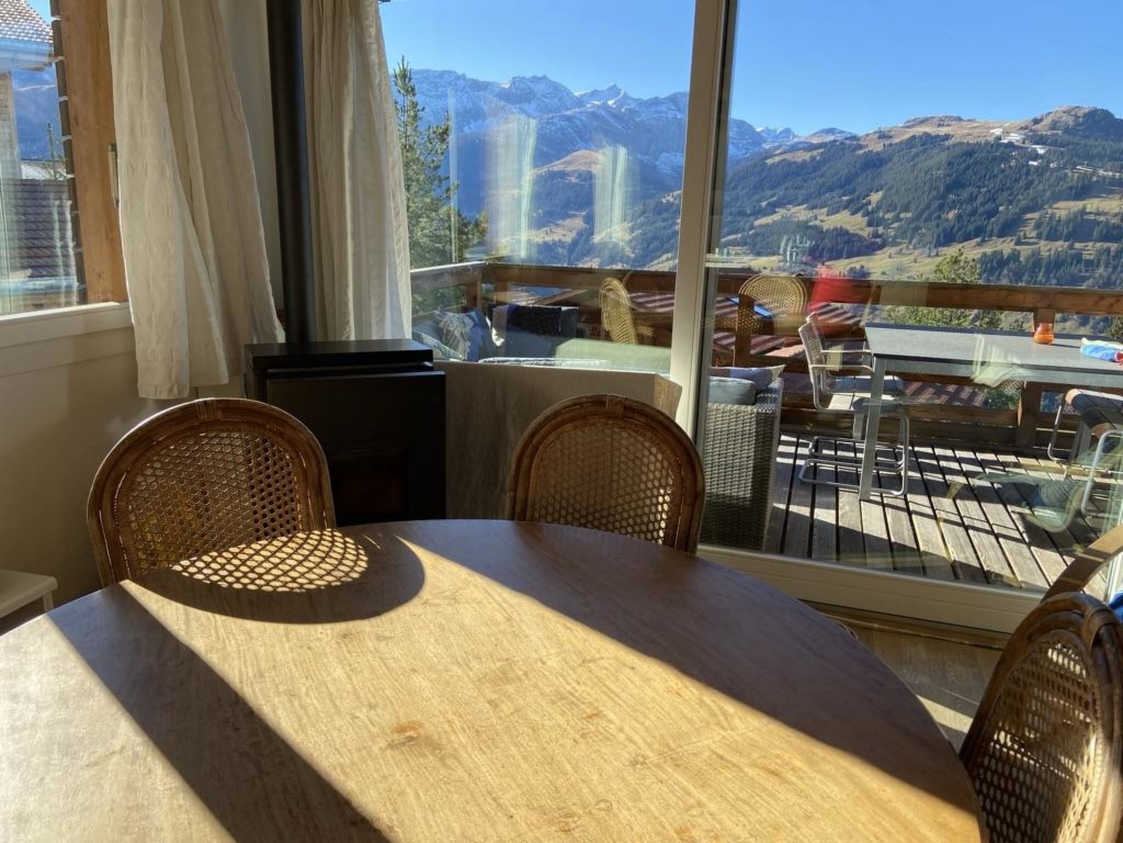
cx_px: 562
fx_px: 843
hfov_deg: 67.3
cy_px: 422
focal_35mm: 26
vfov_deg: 53.1
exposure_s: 1/890
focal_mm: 4.25
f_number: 1.8
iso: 32
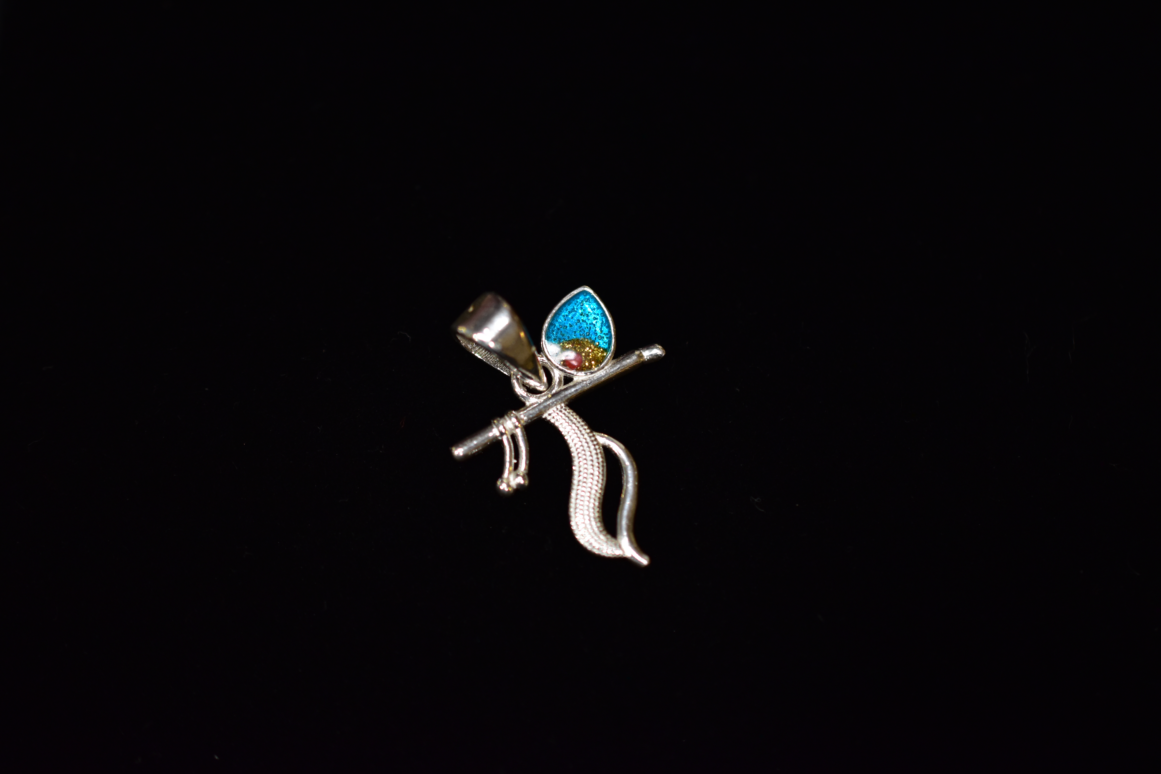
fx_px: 1935
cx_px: 580
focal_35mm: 60
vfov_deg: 22.6
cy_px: 387
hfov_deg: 33.4
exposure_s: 1/125
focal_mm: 40
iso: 800
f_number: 3.2
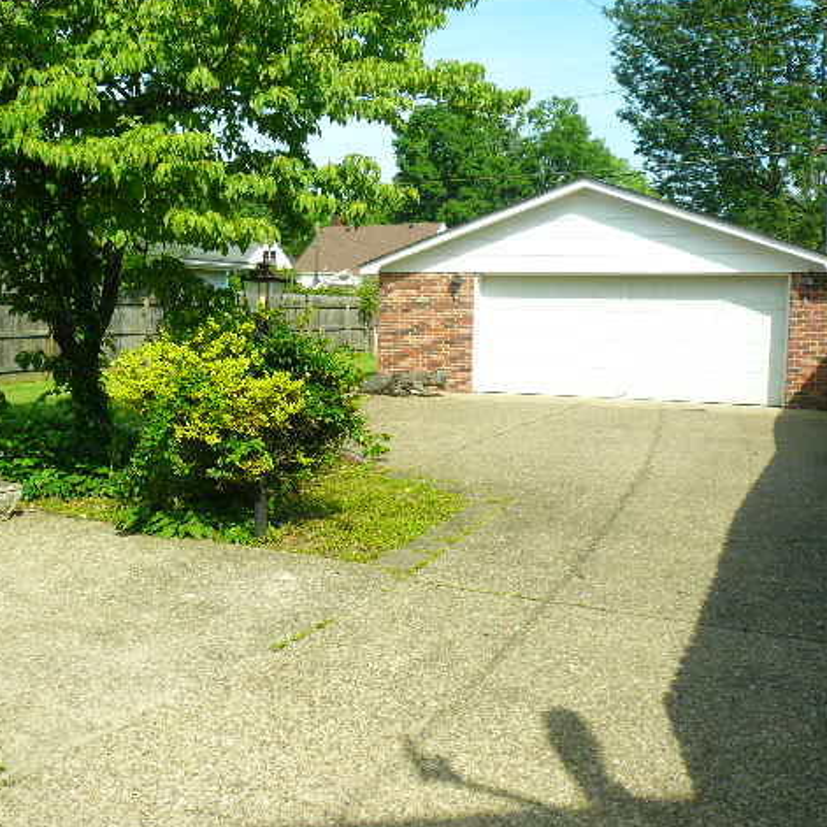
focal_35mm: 36
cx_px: 297
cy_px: 409
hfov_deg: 45.5
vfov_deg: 46.0
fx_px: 973
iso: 100
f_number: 8
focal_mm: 4.6
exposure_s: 1/160
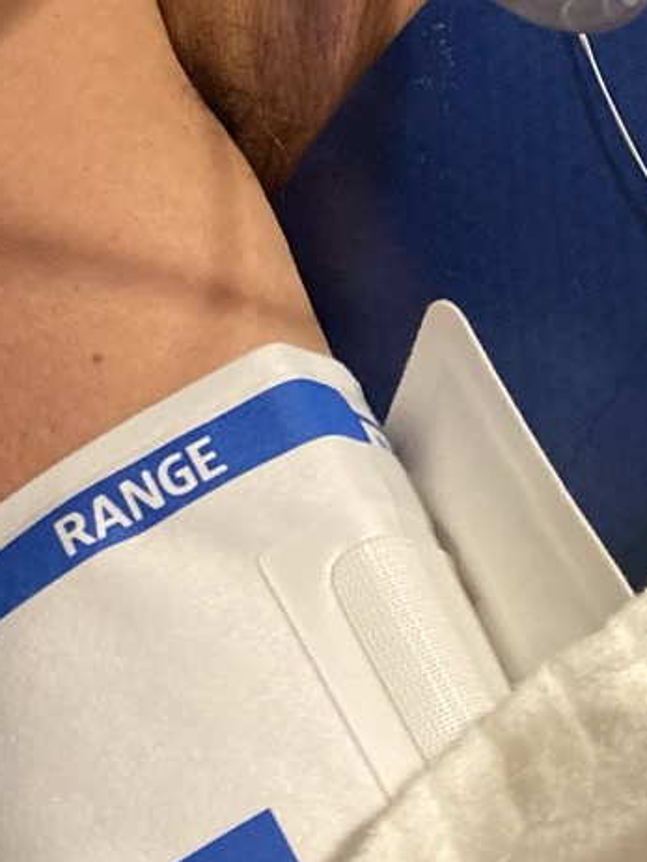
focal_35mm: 90
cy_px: -149
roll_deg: -0.9
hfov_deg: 16.4
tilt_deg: -9.9
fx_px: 2241
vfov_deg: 20.5
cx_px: 332
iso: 500
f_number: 1.8
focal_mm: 4.25
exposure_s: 1/43
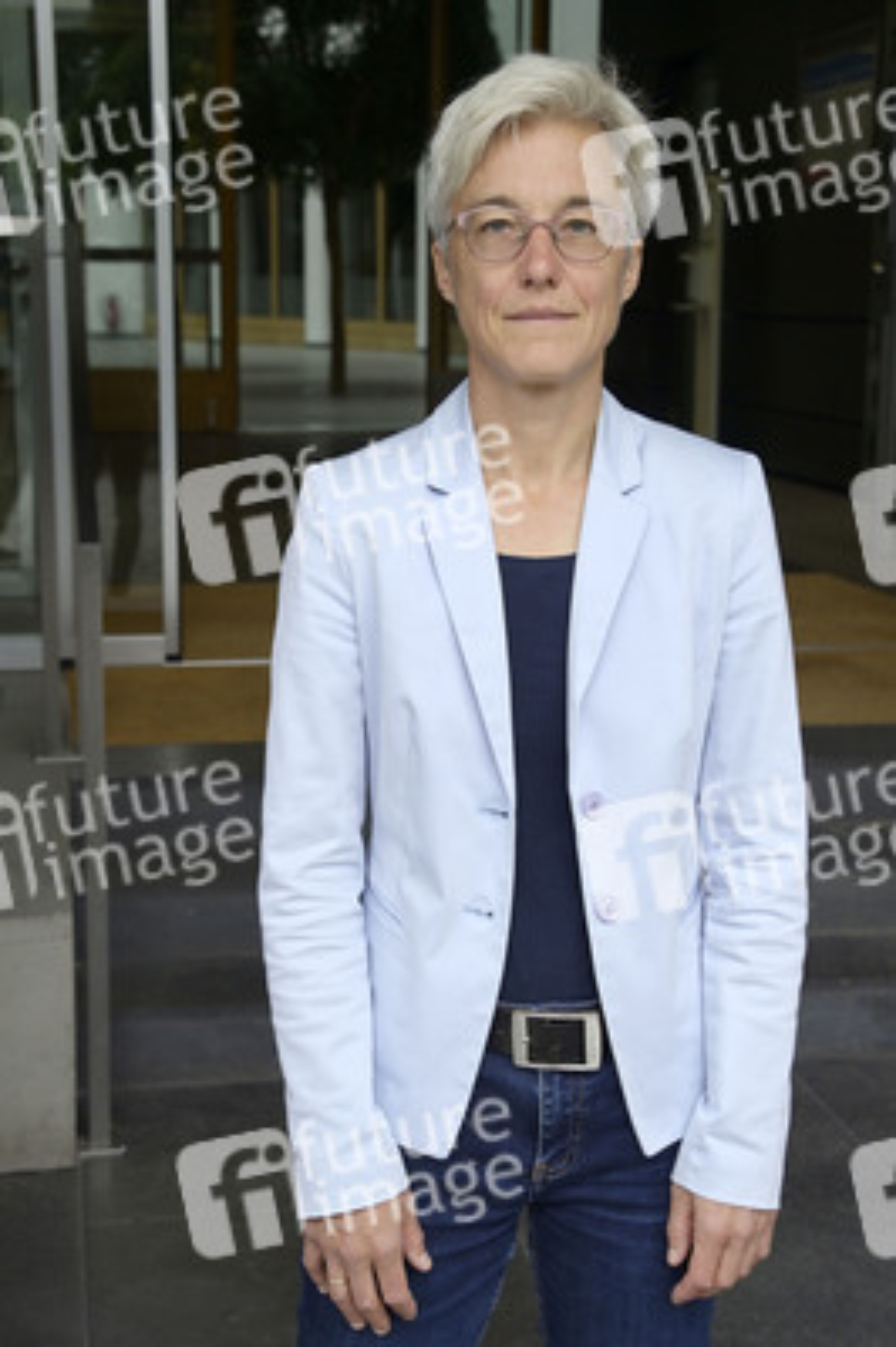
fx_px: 2094
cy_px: 674
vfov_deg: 35.7
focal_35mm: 56
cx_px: 448
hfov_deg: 24.2
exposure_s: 1/320
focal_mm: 56
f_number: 7.1
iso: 640
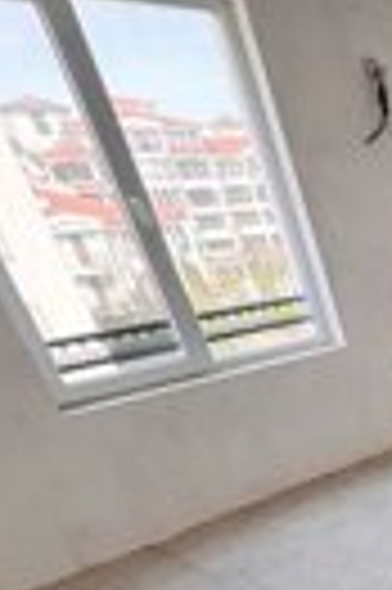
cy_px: 522
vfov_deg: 44.5
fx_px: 655
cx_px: 689
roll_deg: +3.4
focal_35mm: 40
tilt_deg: -28.1
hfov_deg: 22.0
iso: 50
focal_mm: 2.22
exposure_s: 1/99
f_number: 2.2
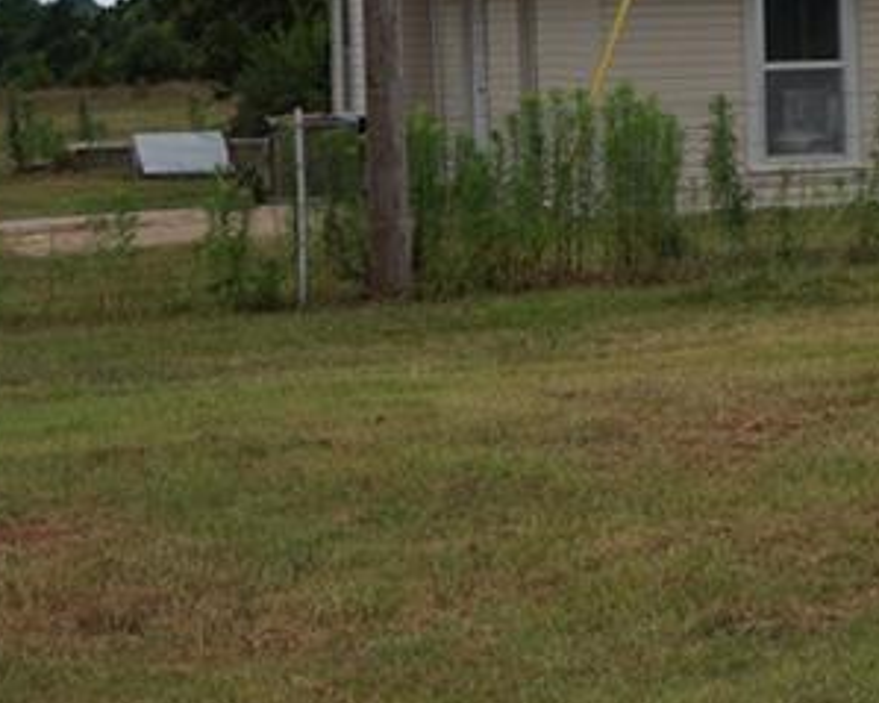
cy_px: 35
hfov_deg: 13.1
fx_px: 3631
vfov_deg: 11.0
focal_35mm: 140
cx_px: 1320
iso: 100
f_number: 11
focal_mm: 29
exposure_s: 1/125
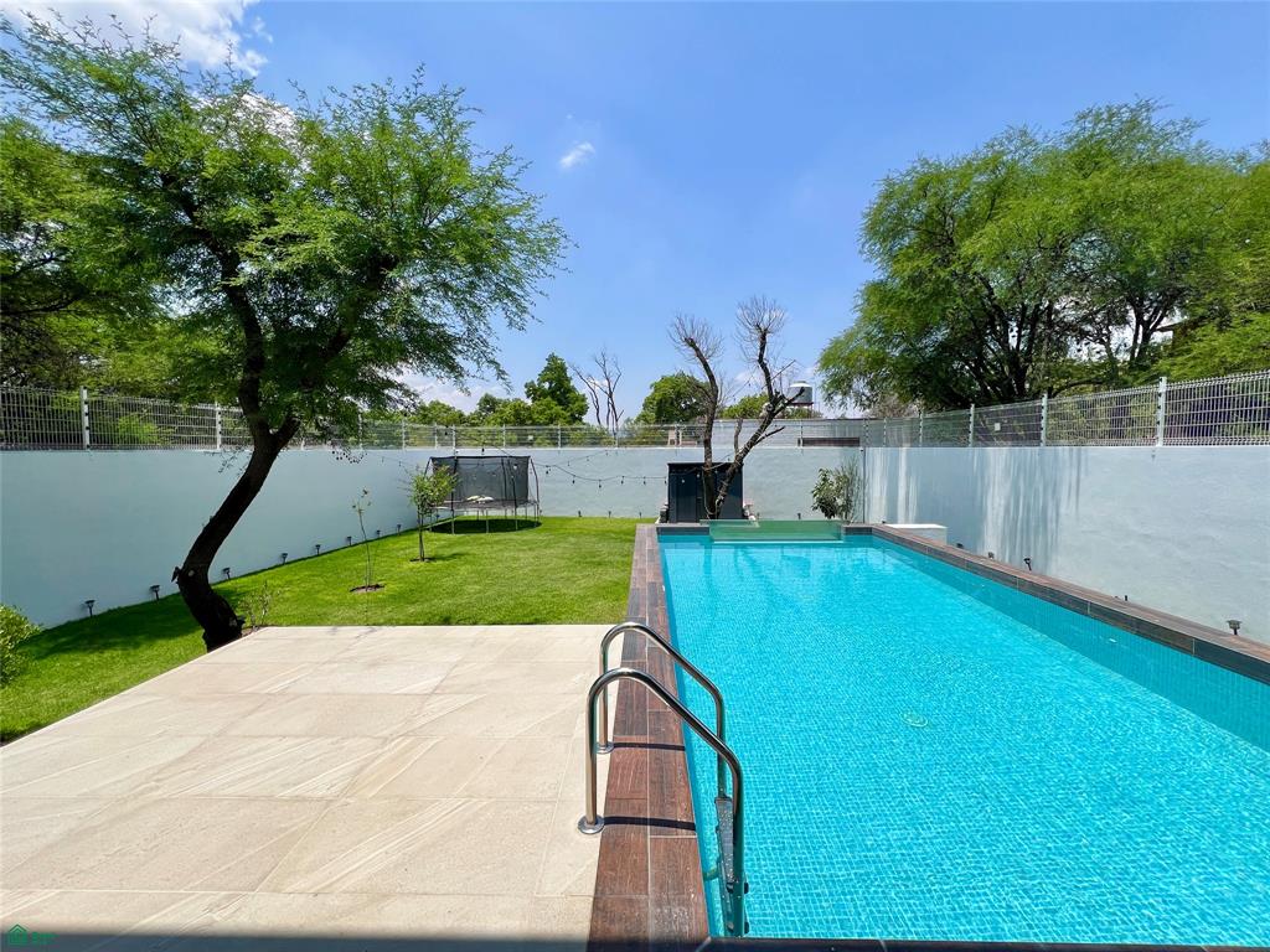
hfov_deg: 106.2
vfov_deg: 89.9
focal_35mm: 13
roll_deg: -0.3
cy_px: 476
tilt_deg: -2.7
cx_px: 635
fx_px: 477
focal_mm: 1.57
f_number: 1.8
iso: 32
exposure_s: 1/2370
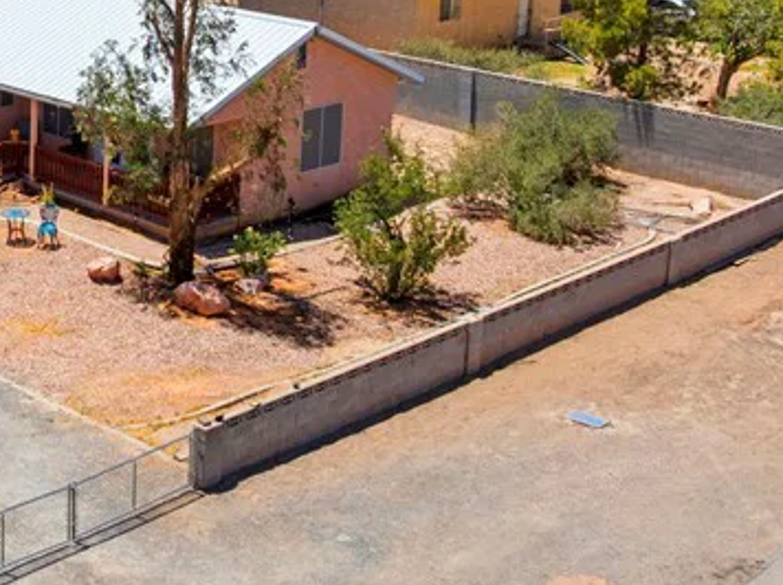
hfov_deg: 27.0
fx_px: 1559
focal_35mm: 69
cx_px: 40
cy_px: 66
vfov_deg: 20.8
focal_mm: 12.29
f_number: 2.8
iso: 100
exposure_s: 1/240
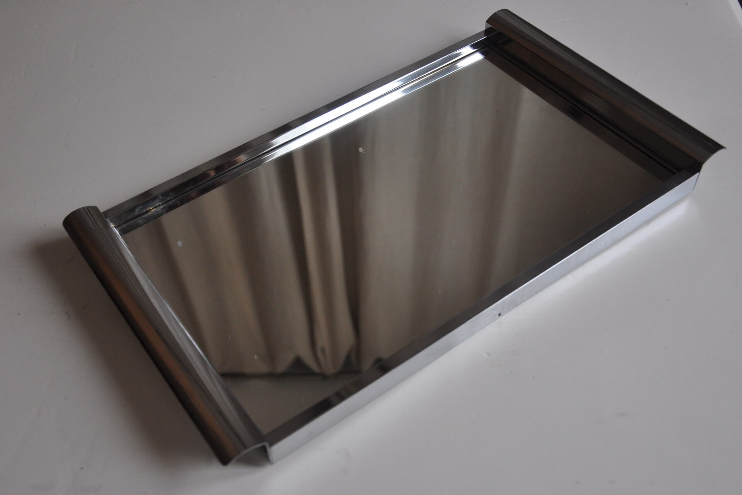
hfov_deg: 53.1
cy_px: 248
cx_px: 371
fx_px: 742
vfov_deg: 36.9
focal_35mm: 36
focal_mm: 24
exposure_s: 1/60
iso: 640
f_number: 4
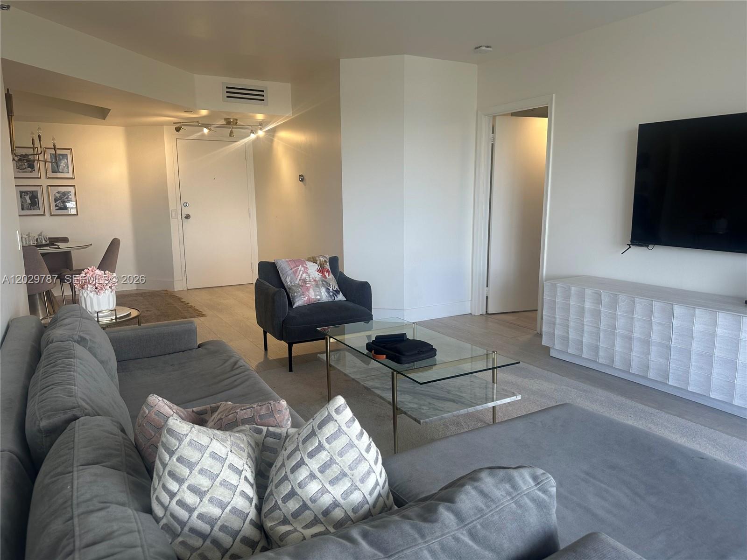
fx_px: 518
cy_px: 280
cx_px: 374
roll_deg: +0.8
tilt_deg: -9.4
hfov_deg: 71.6
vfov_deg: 56.8
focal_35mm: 24
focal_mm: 6.86
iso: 80
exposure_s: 1/120
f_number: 1.78
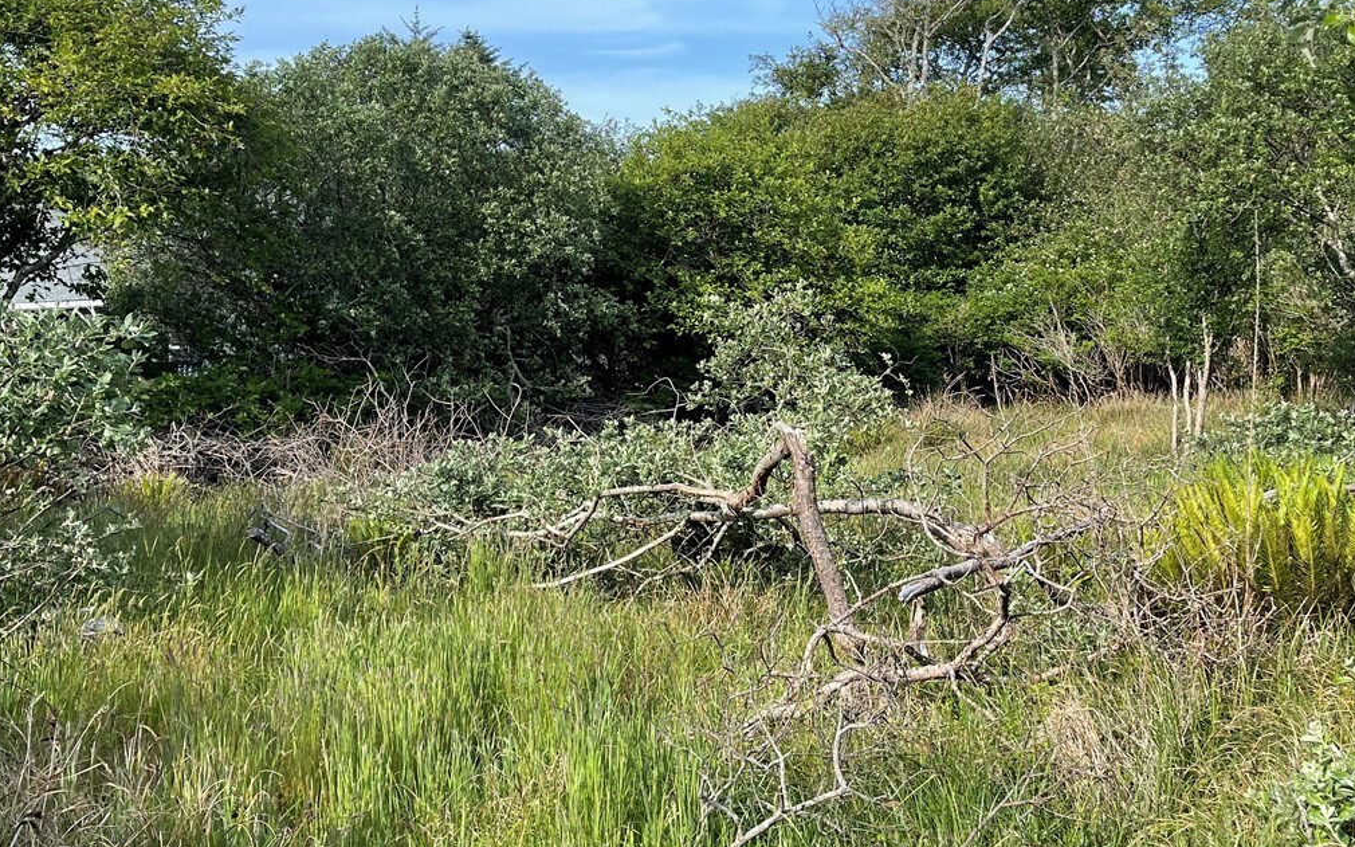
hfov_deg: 47.0
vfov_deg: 30.5
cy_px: 356
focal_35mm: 42
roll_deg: +1.5
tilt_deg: -1.4
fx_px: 1551
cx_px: 802
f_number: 1.6
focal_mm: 5.1
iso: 32
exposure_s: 1/1323
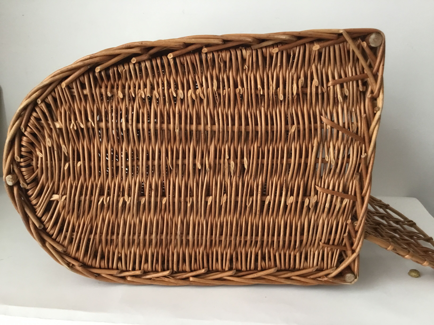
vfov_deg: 45.4
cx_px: 217
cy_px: 162
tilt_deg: -15.6
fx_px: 389
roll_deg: +0.3
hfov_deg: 58.4
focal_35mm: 31
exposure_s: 1/33
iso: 125
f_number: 2.4
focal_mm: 3.3
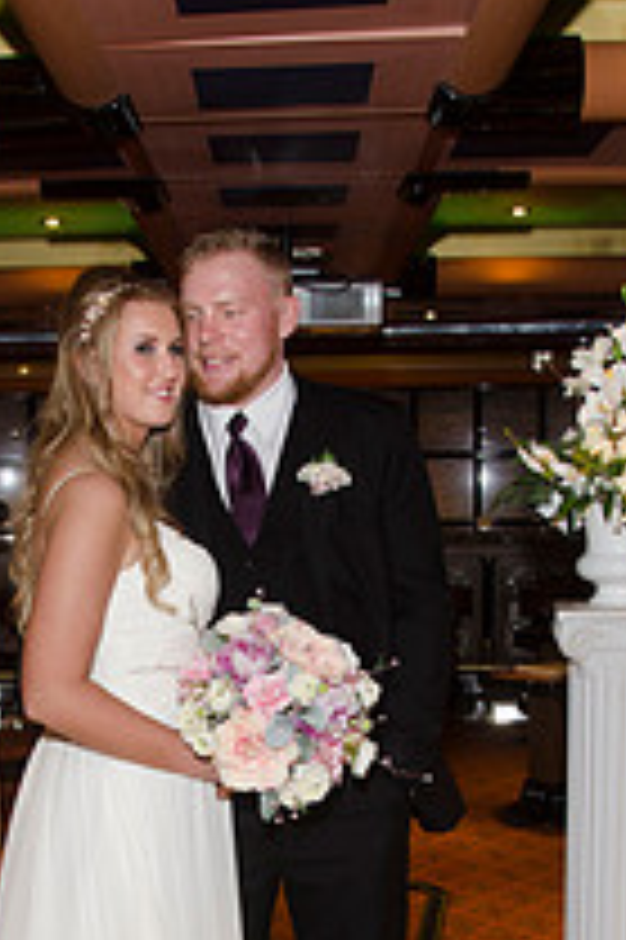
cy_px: 783
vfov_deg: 33.3
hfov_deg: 23.2
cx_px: 212
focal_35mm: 58
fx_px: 1515
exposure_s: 1/60
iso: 400
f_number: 5.6
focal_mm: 18
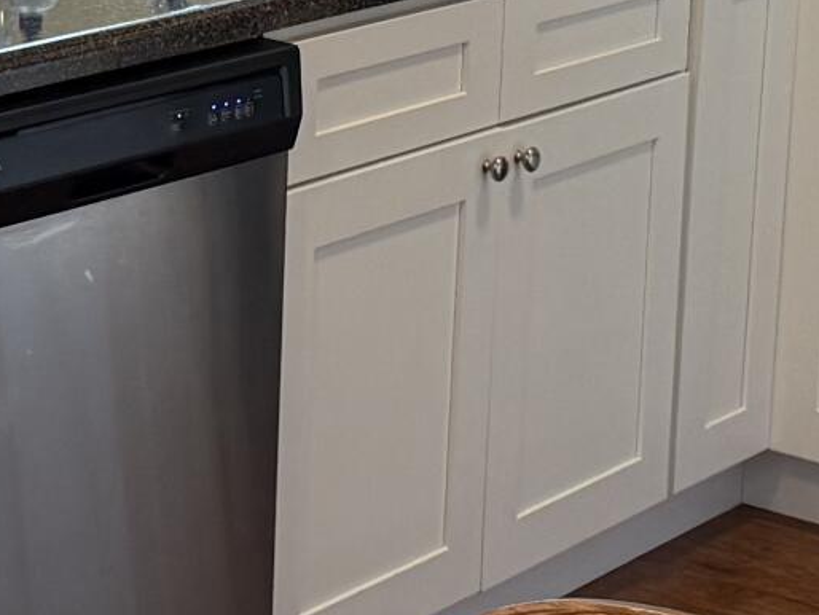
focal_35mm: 140
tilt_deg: -9.8
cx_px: 282
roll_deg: -1.4
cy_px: -76
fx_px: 3314
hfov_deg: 14.1
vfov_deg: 10.5
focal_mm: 6.76
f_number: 1.78
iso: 250
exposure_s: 1/120
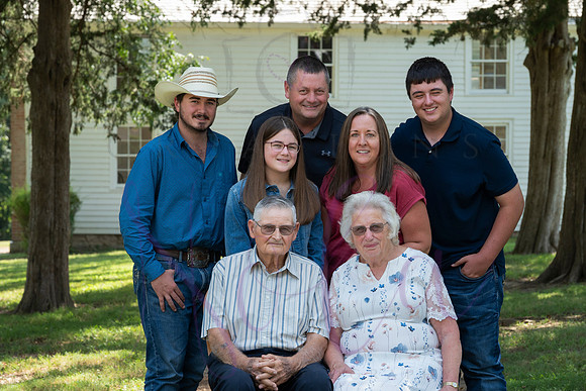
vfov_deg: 13.3
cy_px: 196
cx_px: 293
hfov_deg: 19.8
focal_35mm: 103
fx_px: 1677
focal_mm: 103
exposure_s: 1/160
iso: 400
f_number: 8
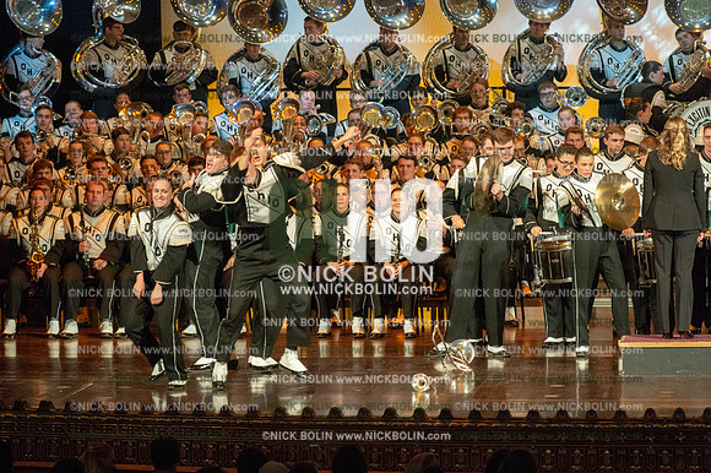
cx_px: 356
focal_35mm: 200
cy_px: 236
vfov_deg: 6.9
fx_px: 3948
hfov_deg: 10.3
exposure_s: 1/320
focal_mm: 200
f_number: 5.6
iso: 8000
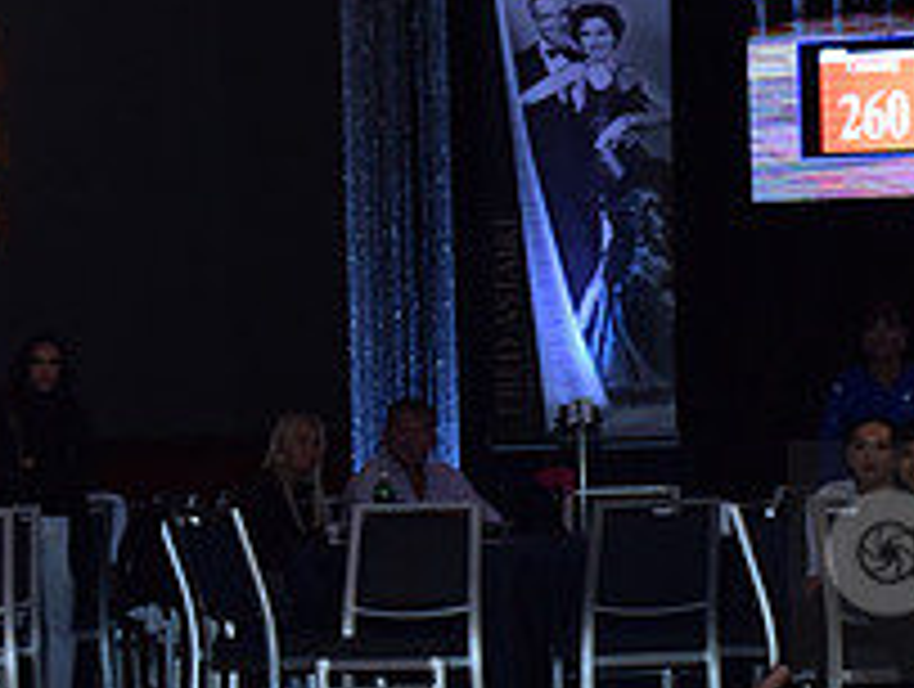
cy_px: 560
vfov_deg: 7.7
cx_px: 1279
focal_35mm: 192
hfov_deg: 10.0
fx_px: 5079
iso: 2000
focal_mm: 70
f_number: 5
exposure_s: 1/250
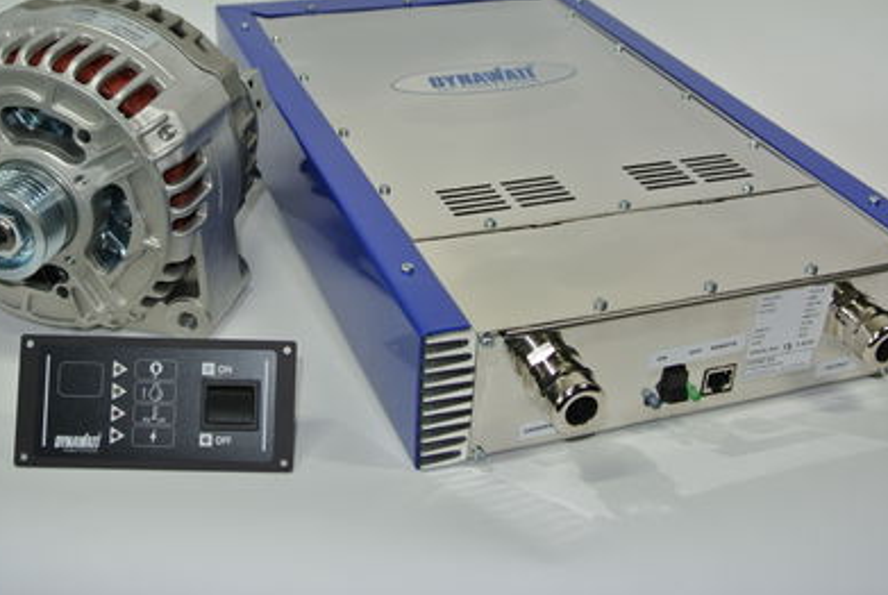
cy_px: 253
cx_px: 425
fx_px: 1136
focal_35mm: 46
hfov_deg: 42.7
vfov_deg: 29.3
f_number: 4
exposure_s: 1/60
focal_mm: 13.6
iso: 110
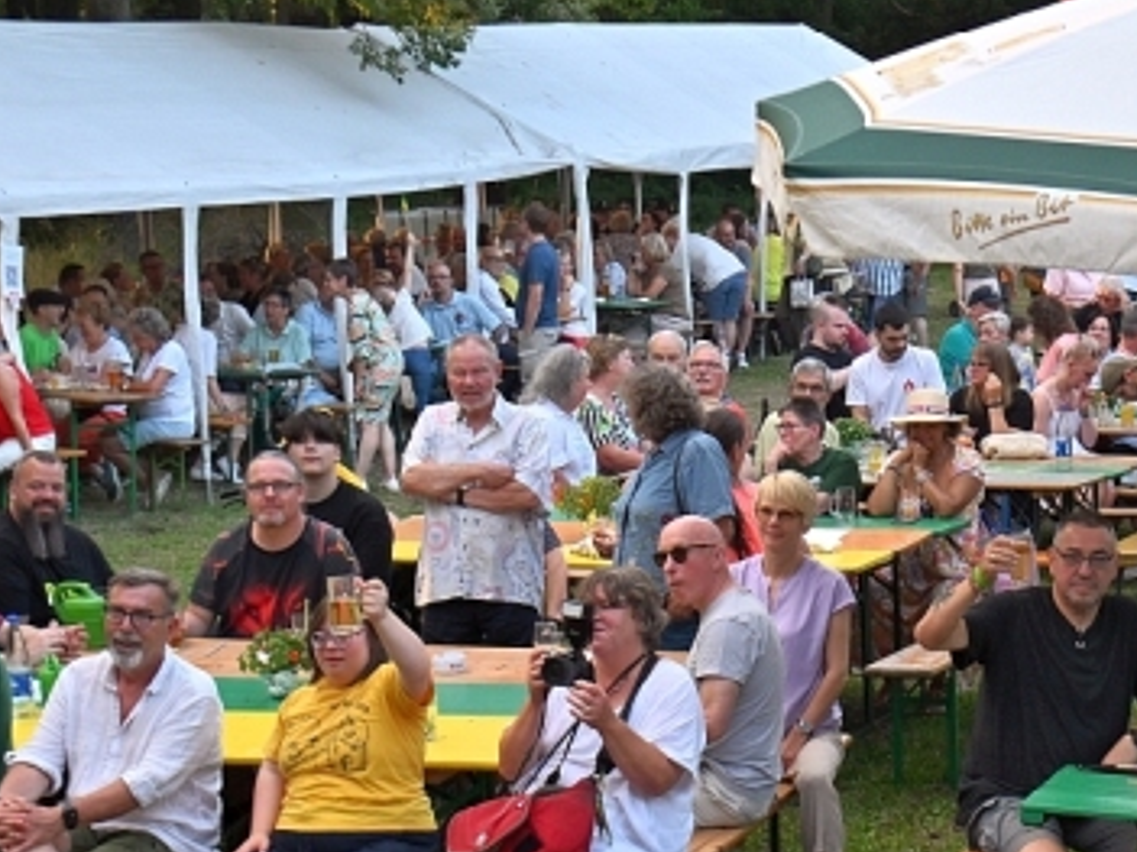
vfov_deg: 14.3
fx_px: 3382
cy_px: 533
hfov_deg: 18.8
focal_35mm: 103
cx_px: 1011
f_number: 5.6
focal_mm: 40
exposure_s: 1/320
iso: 320
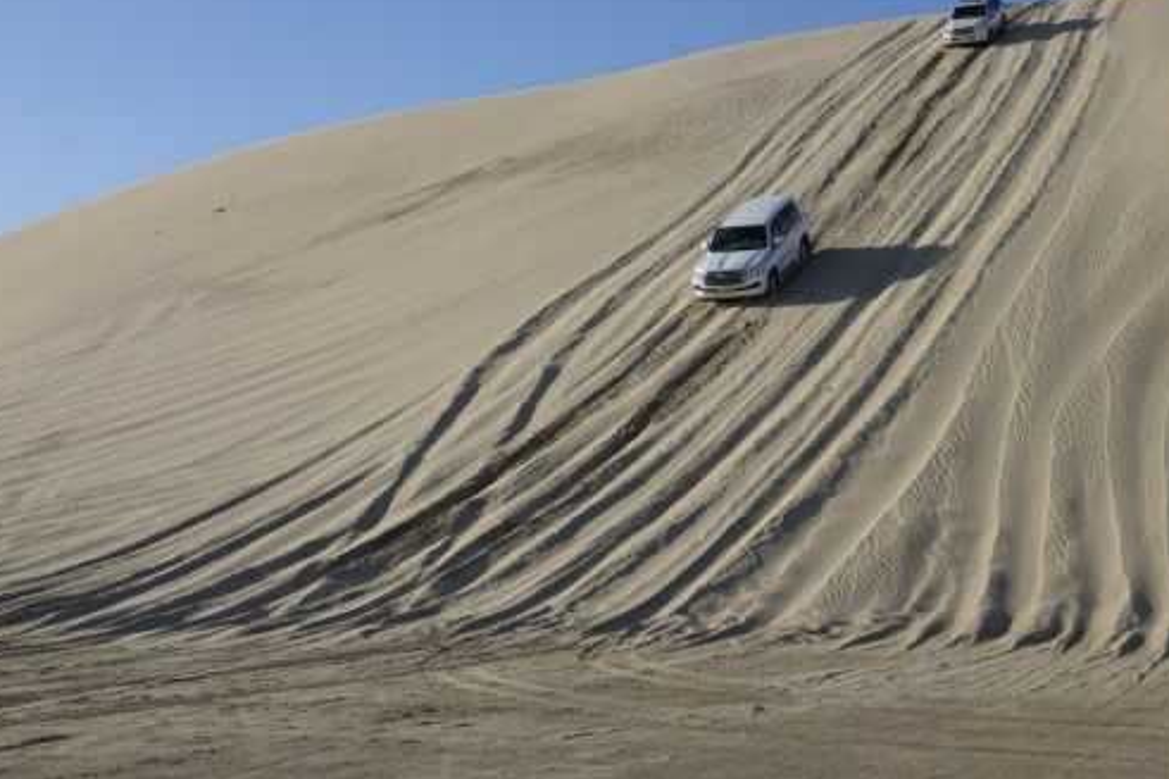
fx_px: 1428
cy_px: 307
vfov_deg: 30.4
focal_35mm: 44
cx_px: 698
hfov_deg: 44.3
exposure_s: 1/1000
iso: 100
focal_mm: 13.31
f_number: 4.5
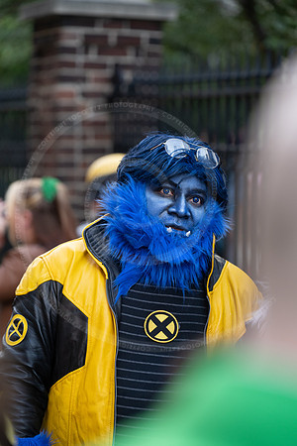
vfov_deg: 16.0
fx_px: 1584
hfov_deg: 10.7
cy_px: 223
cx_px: 148
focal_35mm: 128
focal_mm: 128
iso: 1000
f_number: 3.5
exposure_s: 1/500
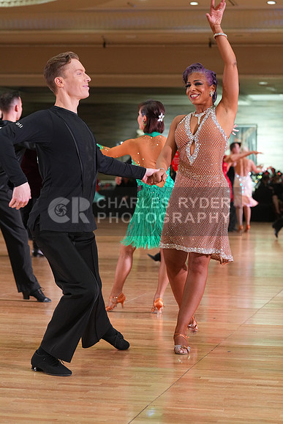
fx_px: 1155
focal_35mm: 98
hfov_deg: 14.0
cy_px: 212
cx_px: 142
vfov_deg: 20.8
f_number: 5
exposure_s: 1/200
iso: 2500
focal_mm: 98
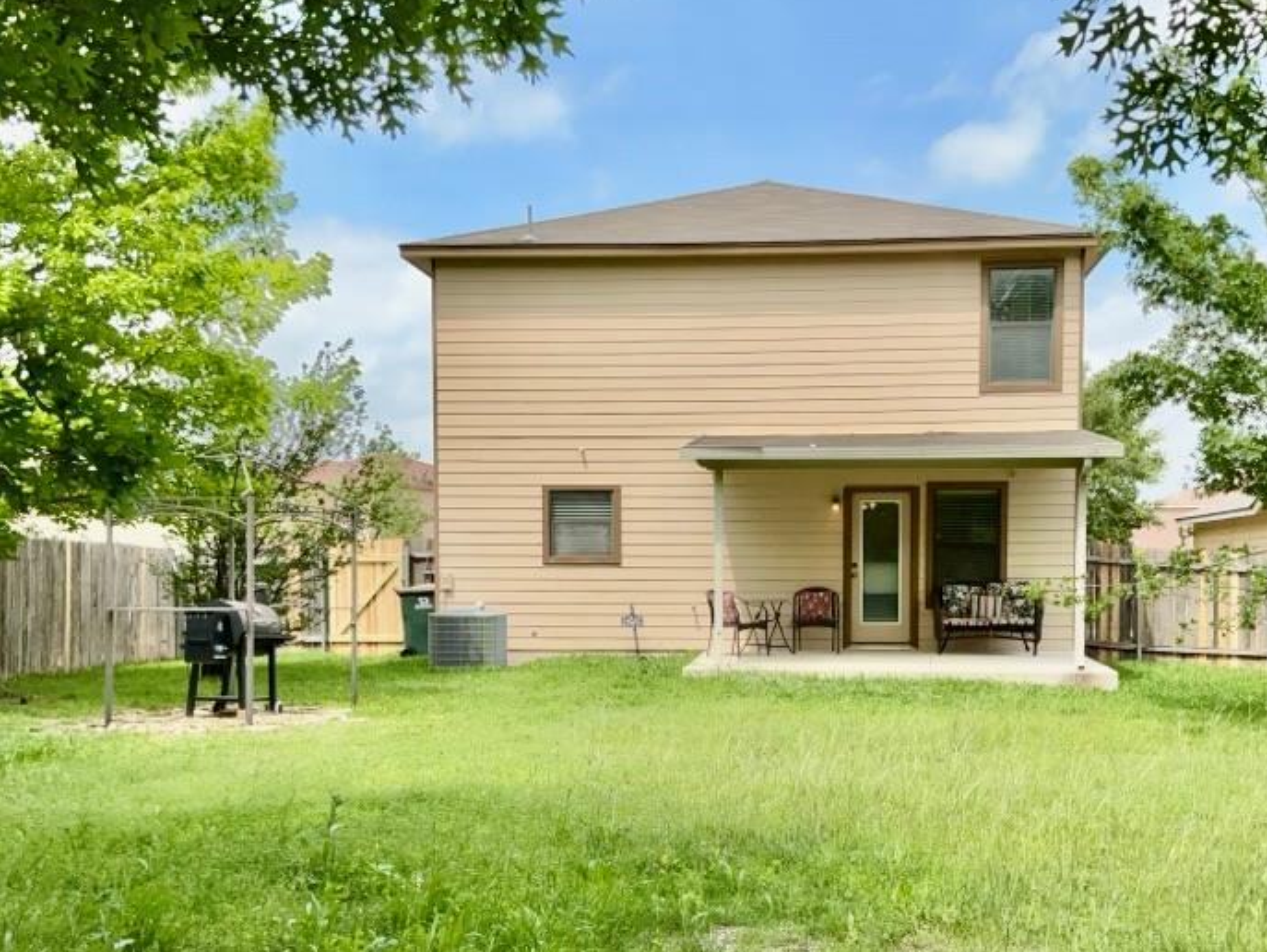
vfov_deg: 45.5
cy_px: 474
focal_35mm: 31
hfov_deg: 58.1
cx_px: 726
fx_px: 1135
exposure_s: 1/1412
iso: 25
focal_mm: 3
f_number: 1.8
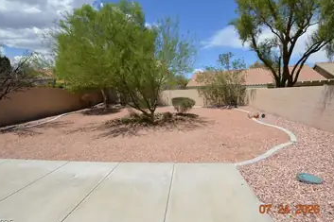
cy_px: 102
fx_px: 158
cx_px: 166
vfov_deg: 70.3
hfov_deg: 93.3
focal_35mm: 17
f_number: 9
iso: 100
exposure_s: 1/320
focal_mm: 10
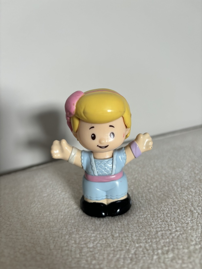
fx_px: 202
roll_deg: +1.2
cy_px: 134
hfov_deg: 53.1
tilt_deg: -16.3
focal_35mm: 26
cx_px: 101
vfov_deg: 67.3
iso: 80
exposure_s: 1/121
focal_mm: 5.96
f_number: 1.6
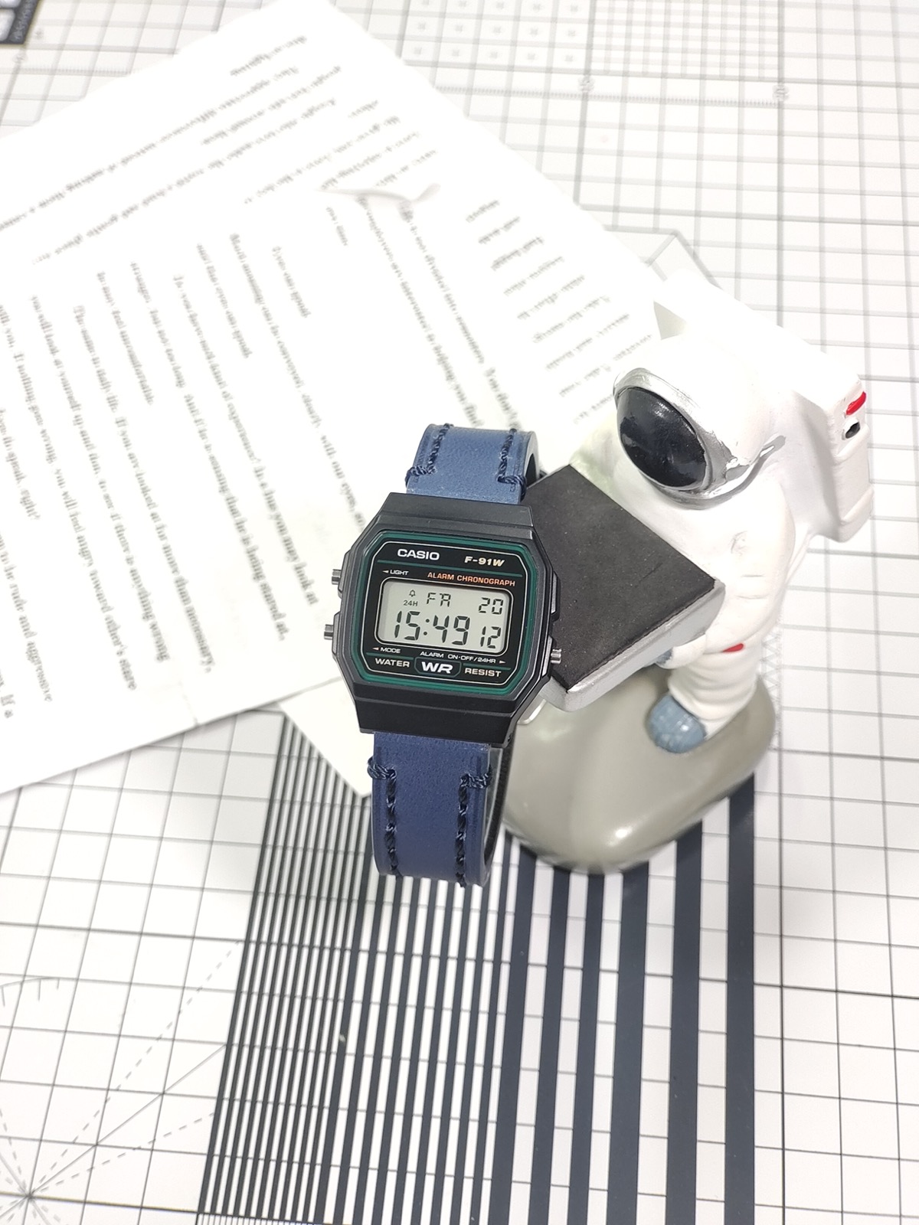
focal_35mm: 50
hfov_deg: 29.1
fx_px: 1770
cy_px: 612
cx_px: 460
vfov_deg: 38.2
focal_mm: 7.55
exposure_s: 1/50
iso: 75
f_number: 2.08
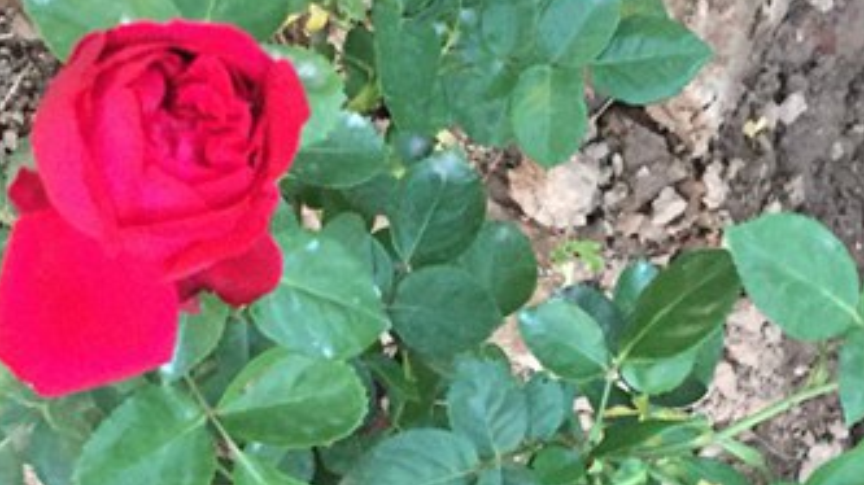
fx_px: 1740
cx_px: 485
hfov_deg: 27.9
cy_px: 428
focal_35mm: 76
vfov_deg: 15.7
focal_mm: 4.15
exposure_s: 1/25
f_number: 2.2
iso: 250
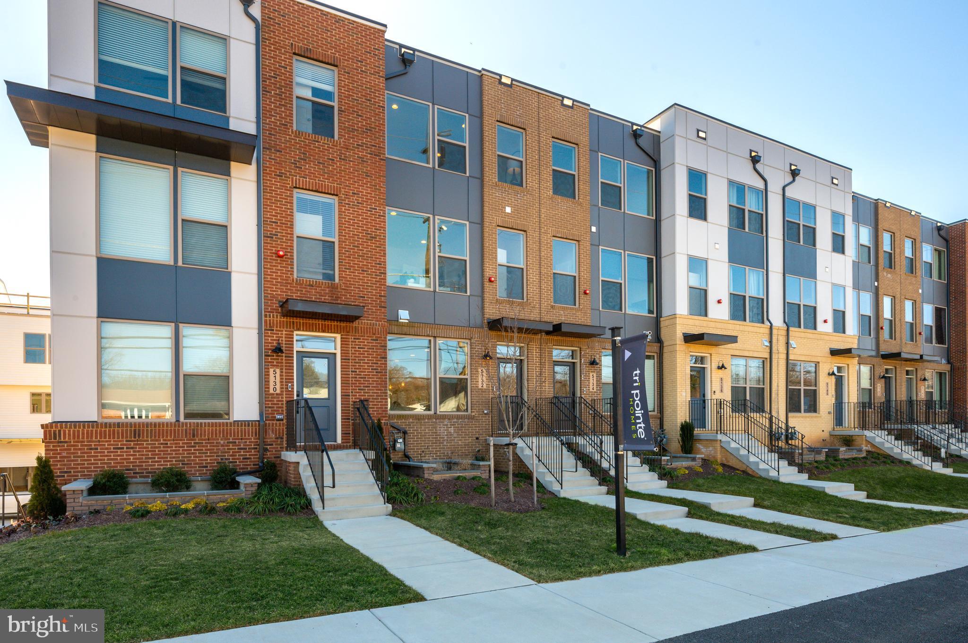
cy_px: 322
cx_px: 484
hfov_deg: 85.5
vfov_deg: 63.1
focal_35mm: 20
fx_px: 524
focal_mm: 19.5
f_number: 13
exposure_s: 1/160
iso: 200
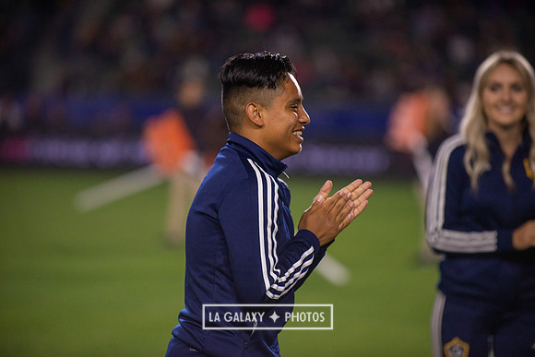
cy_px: 178
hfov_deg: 10.3
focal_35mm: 200
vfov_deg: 6.9
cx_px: 268
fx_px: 2973
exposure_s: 1/2500
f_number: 2.8
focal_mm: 200
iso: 1600
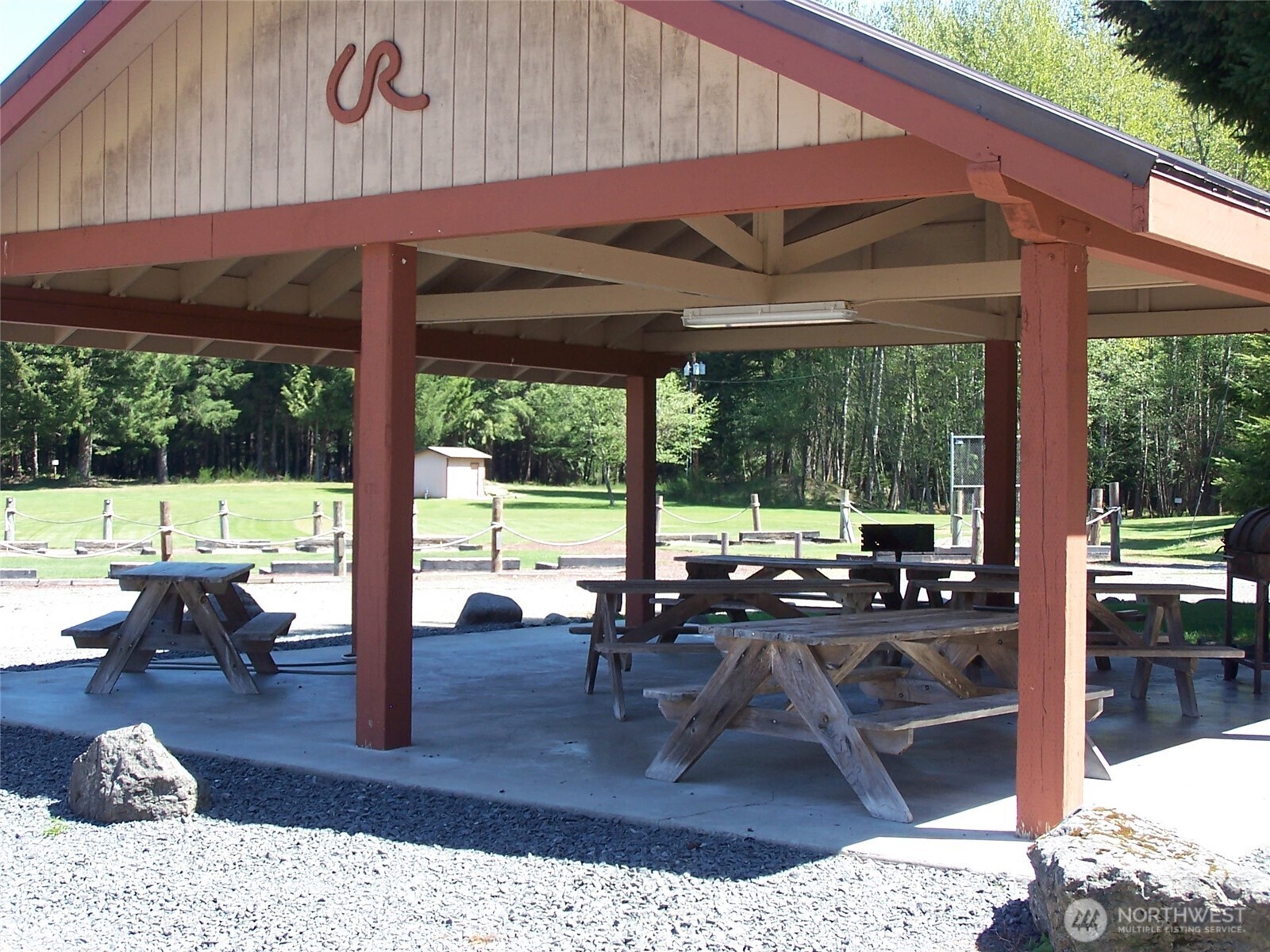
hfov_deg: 34.3
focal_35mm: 56
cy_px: 476
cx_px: 635
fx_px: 2055
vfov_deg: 26.1
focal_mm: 9.3
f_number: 3.2
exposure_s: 1/180
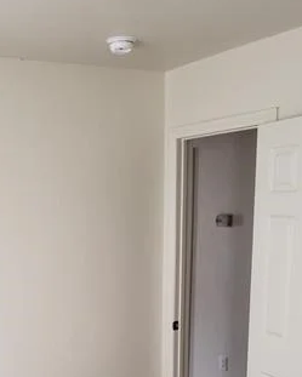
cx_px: 58
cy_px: 347
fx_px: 547
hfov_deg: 30.1
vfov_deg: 35.5
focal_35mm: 49
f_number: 1.5
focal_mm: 4.3
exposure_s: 1/50
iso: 320
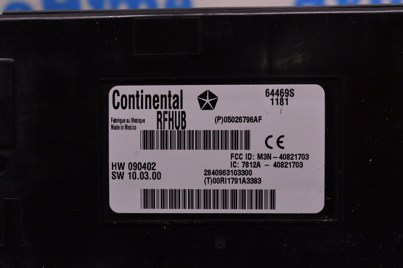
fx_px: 537
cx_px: 202
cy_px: 134
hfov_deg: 41.1
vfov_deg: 28.0
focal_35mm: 48
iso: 1600
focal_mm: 32
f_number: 8
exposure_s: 1/125
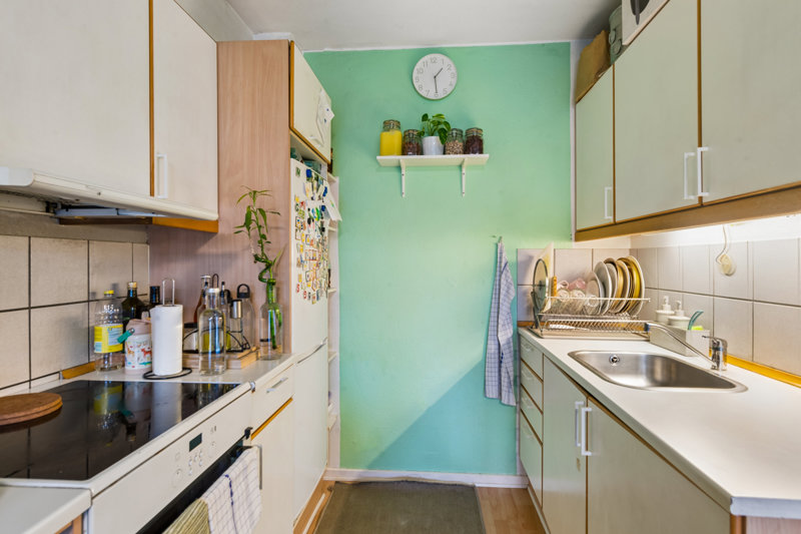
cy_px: 267
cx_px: 400
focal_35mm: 19
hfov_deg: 86.9
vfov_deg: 64.5
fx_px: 423
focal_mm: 19
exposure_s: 1
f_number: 10
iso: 200
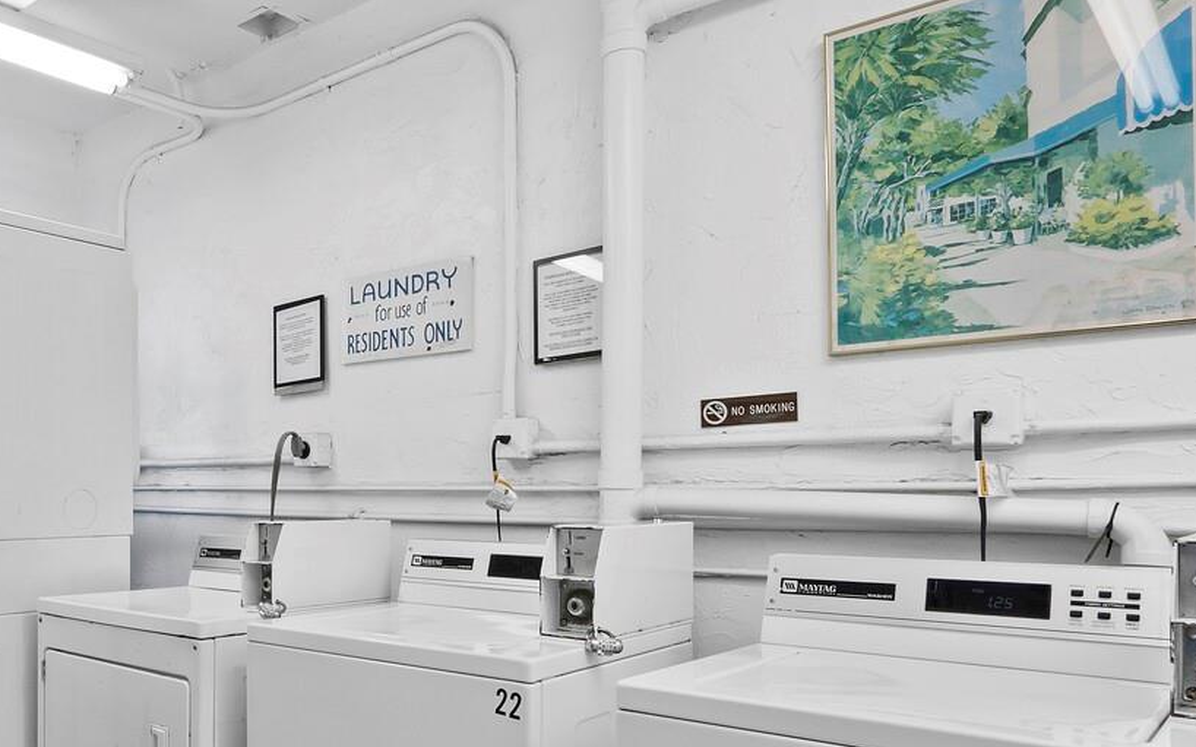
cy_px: 491
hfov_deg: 59.7
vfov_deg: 42.6
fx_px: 945
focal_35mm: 29
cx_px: 246
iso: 250
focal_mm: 7
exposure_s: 1/6
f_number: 11
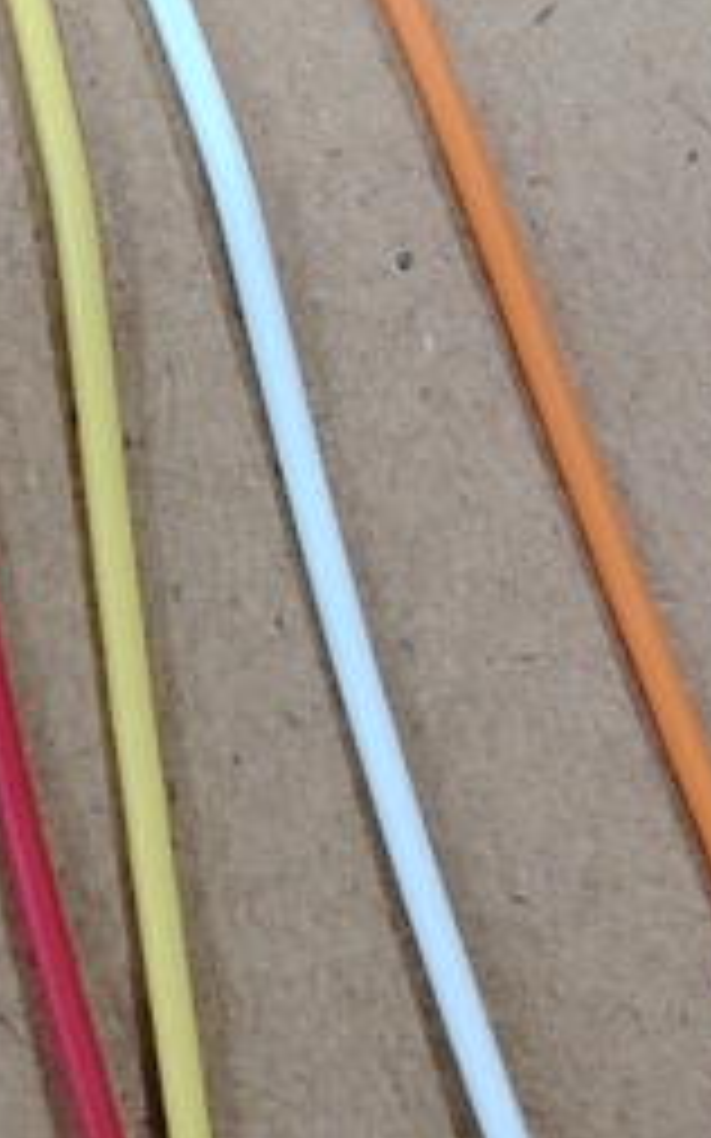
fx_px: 4157
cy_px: -1077
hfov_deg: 9.6
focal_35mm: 134
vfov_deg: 13.5
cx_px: -216
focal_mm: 5.25
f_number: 1.75
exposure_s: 1/50
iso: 909
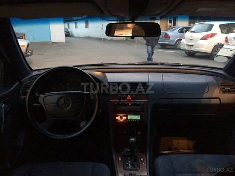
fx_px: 197
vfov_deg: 48.2
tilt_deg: -17.3
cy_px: 88
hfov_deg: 61.7
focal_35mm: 29
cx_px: 118
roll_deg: +0.1
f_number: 2.2
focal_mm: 4.15
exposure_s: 1/17
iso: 320
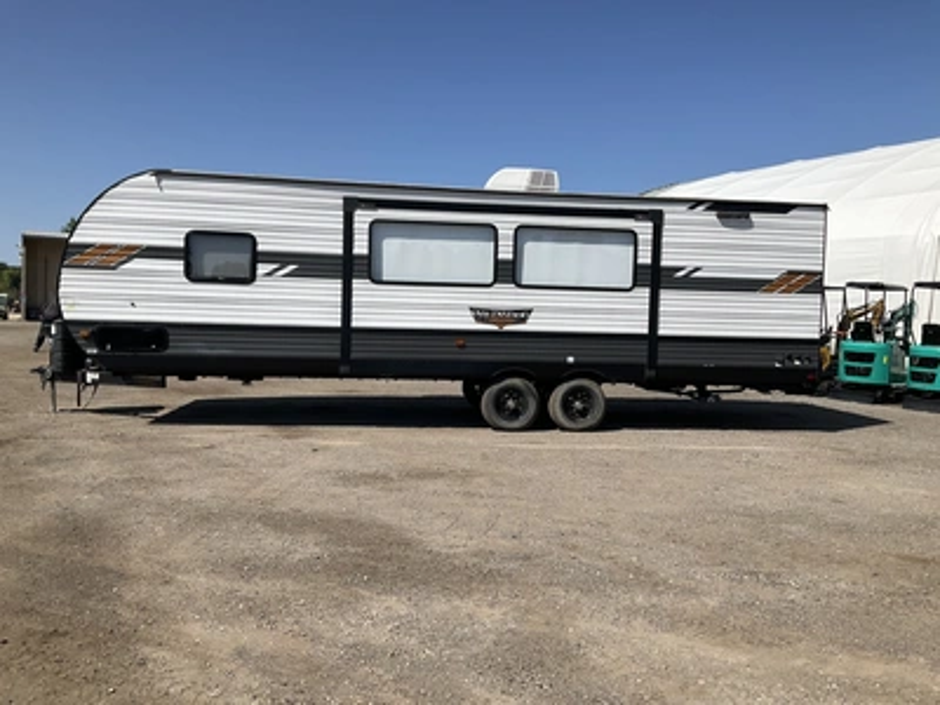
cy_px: 352
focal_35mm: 29
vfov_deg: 48.2
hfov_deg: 61.7
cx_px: 470
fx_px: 787
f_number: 1.8
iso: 25
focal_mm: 3
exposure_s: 1/2959
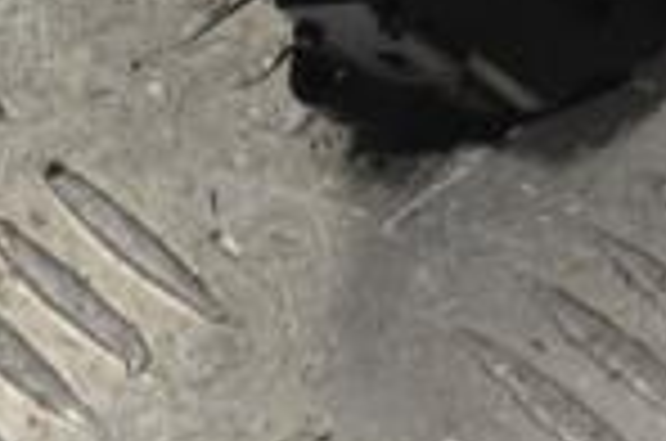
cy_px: -428
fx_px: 5852
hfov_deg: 6.4
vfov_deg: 4.3
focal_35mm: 317
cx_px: 1260
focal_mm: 52
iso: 3200
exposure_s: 1/400
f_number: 10
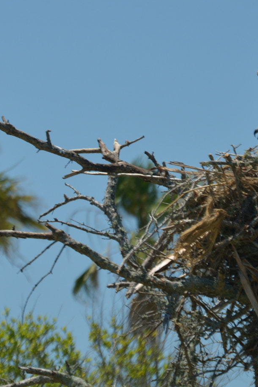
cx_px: 135
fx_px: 4894
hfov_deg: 3.0
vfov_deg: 4.5
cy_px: 136
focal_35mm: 455
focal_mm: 135
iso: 100
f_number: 5
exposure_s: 1/640
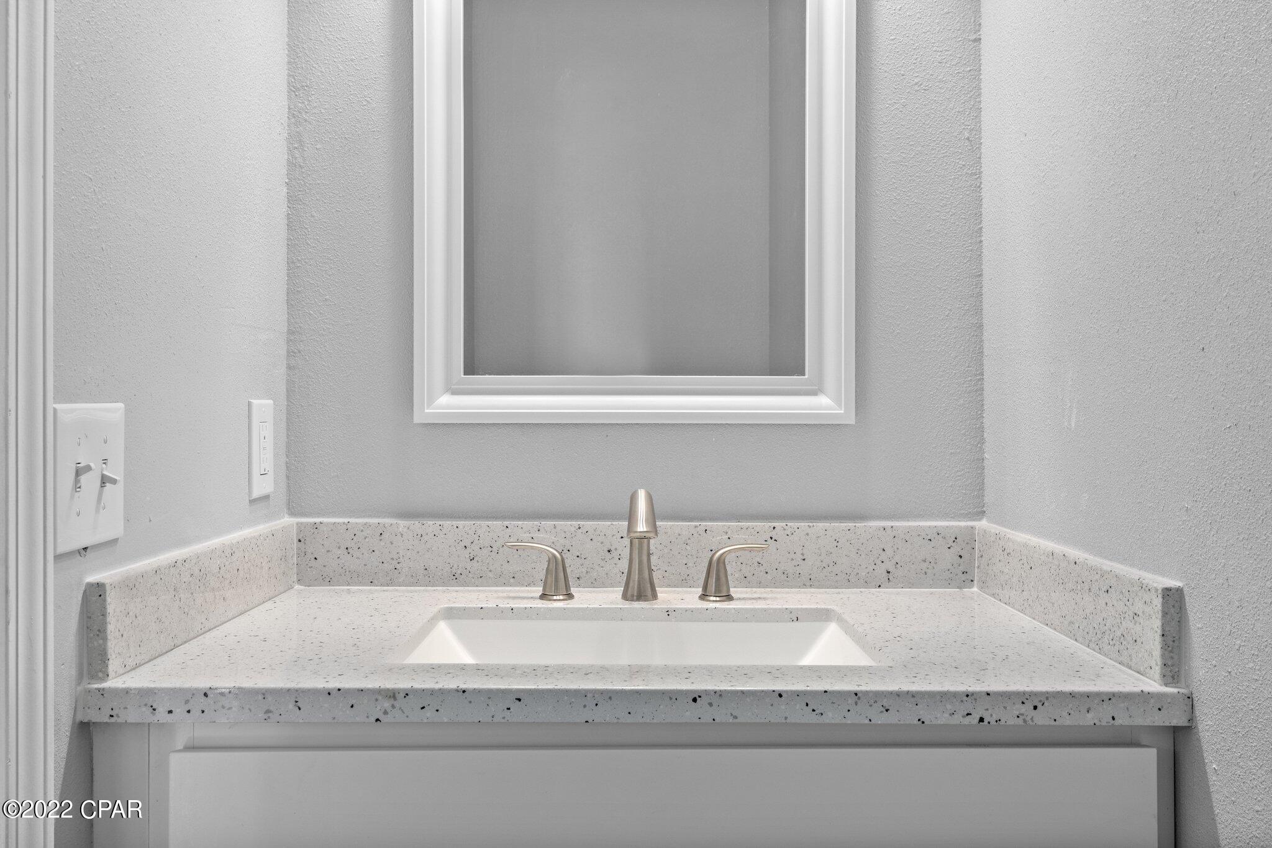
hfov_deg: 60.3
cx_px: 636
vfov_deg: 42.3
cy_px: 424
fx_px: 1095
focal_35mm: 31
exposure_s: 1/4
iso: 500
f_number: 8
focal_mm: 21
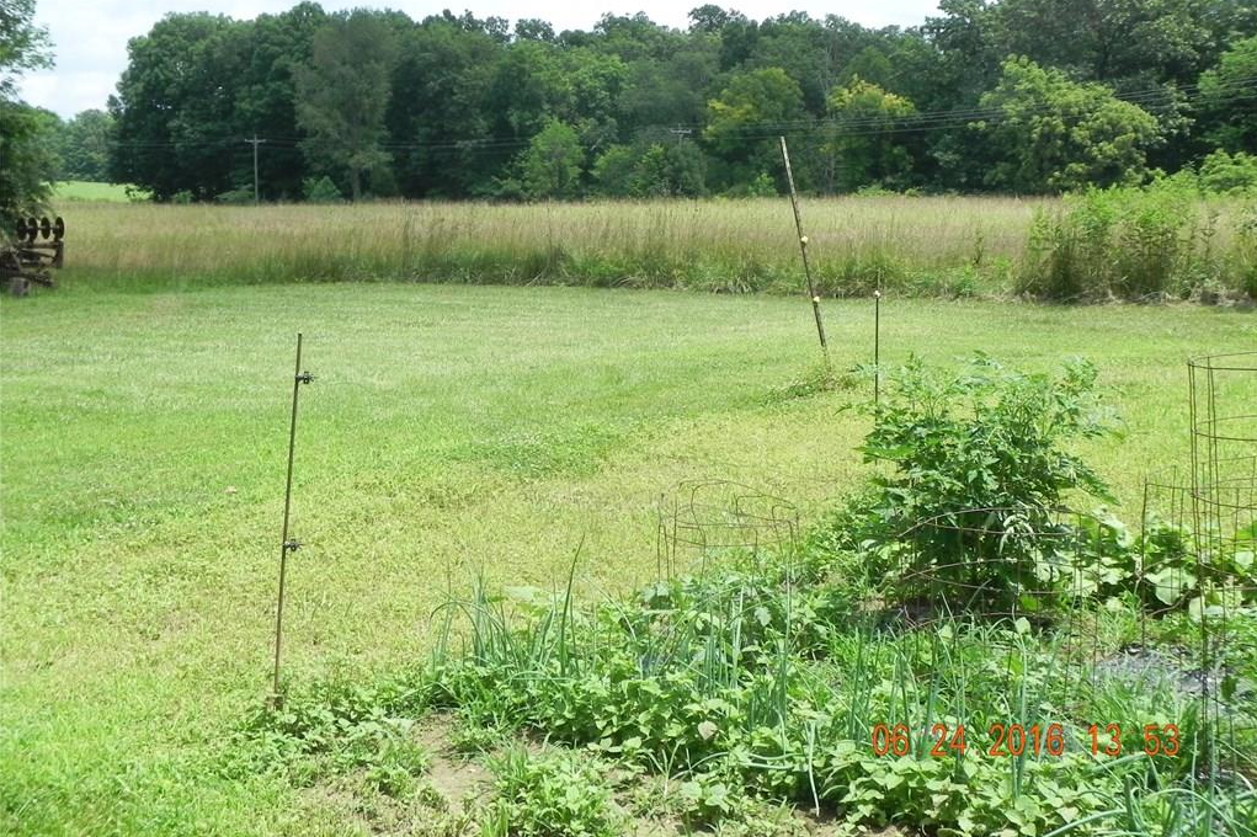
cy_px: 366
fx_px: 1675
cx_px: 629
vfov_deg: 28.0
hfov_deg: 41.1
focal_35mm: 48
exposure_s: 1/280
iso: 160
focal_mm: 8.2
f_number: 6.3
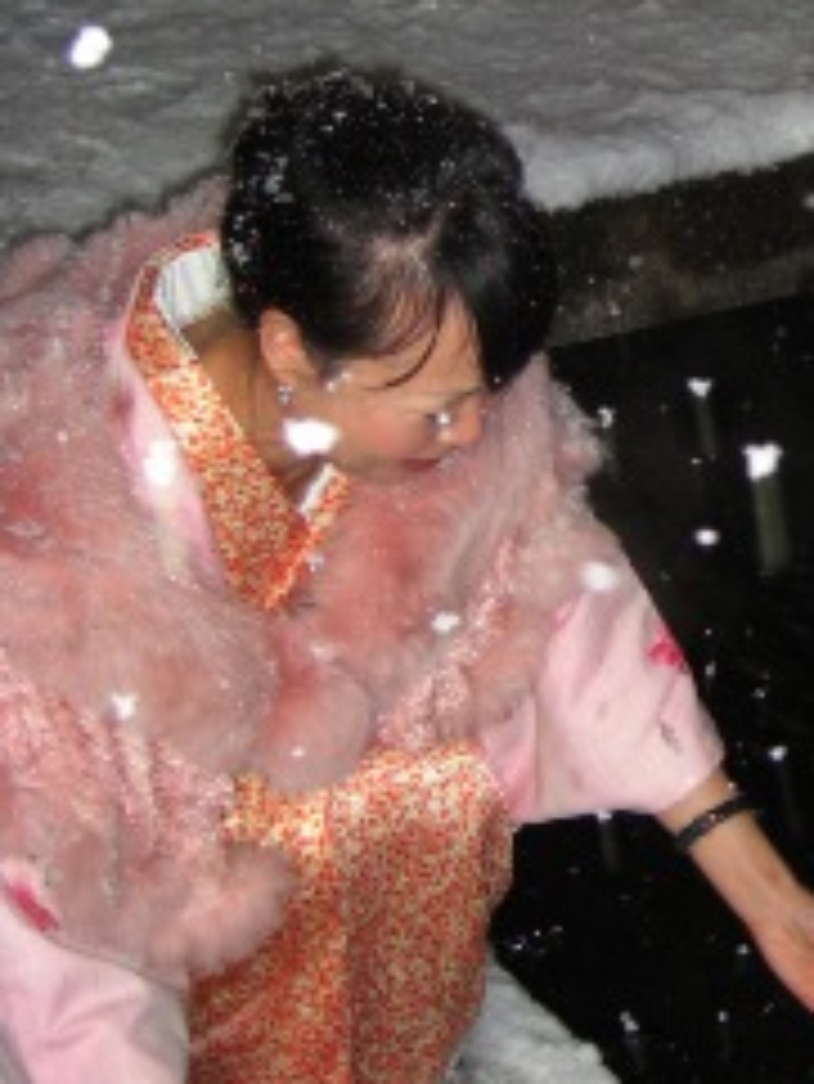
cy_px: 378
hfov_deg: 14.2
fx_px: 3164
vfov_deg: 19.4
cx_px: 998
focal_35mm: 101
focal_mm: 7.9
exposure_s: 1/60
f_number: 2.8
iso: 200
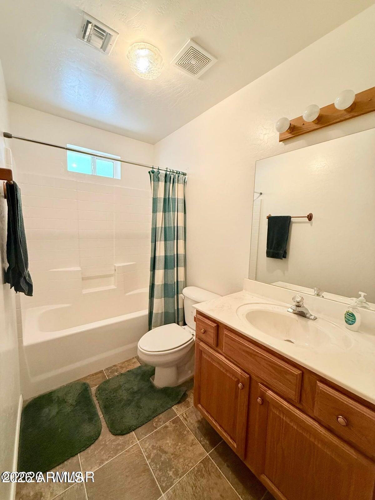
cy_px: 250
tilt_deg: -6.4
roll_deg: -2.4
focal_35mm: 14
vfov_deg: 102.1
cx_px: 188
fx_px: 202
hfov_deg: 85.7
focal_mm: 2.22
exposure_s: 1/60
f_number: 2.2
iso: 320
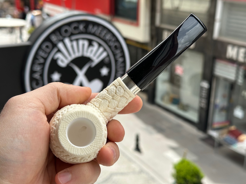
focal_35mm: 48
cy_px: 92
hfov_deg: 39.7
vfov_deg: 30.3
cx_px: 123
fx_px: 341
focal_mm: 6.86
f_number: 1.78
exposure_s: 1/1453
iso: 64
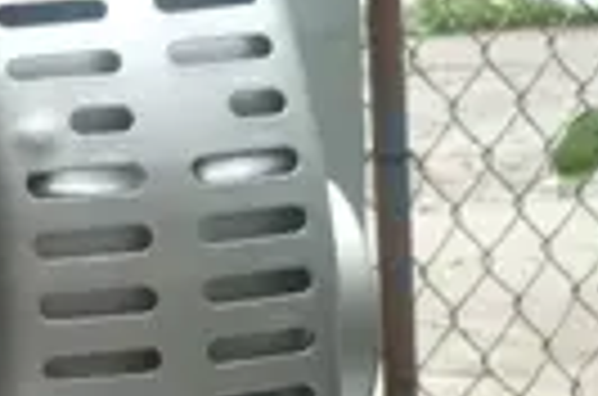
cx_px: -288
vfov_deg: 11.7
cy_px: 112
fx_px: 1922
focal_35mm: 116
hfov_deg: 16.2
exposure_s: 1/160
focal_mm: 5.5
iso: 80
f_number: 2.8
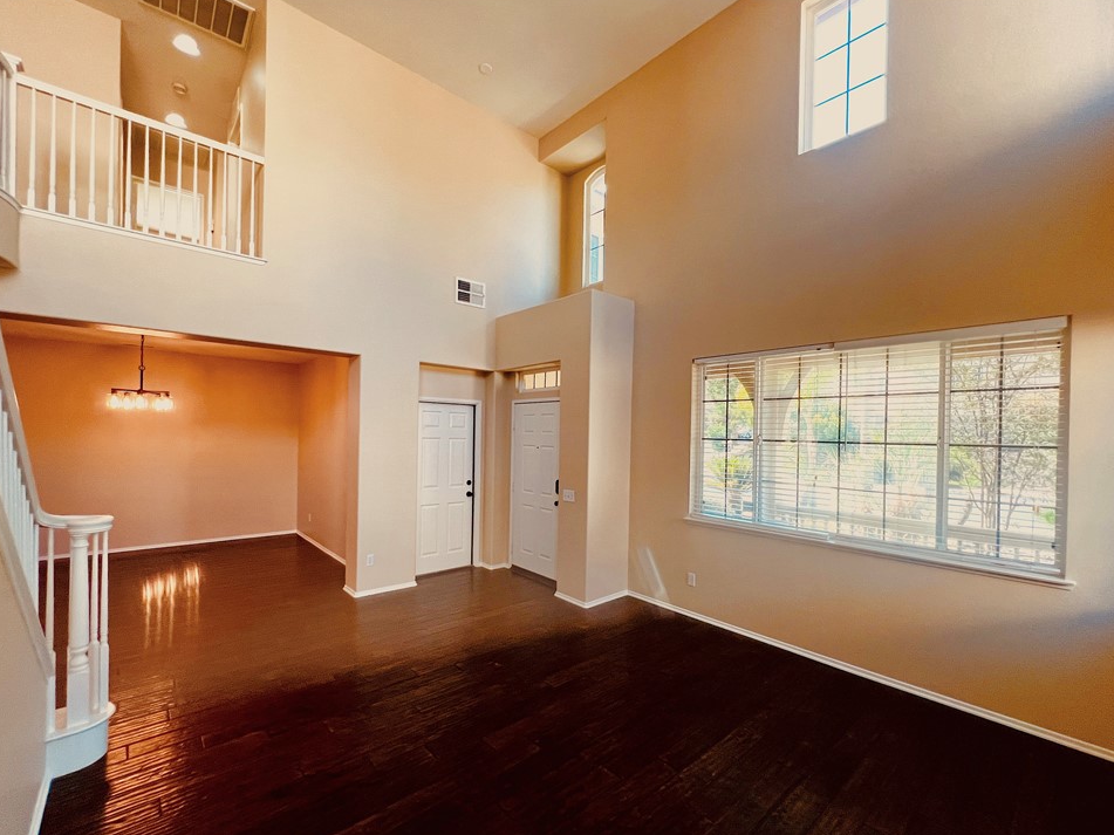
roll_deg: -1.0
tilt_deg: -0.6
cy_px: 437
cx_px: 552
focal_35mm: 14
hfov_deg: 102.1
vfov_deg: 85.6
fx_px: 450
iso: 200
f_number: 1.8
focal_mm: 1.57
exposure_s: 1/120
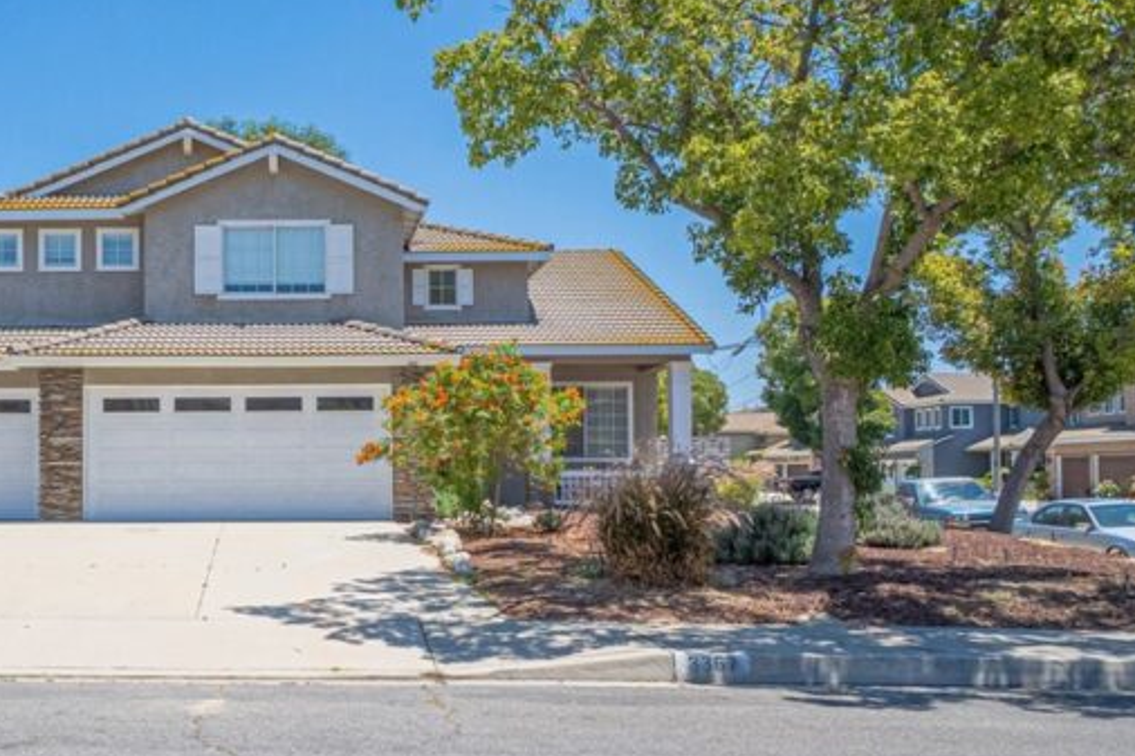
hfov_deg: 46.0
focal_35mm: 41
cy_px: 449
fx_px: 1292
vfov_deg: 32.5
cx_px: 310
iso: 400
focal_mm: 18
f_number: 8
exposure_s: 1/8000
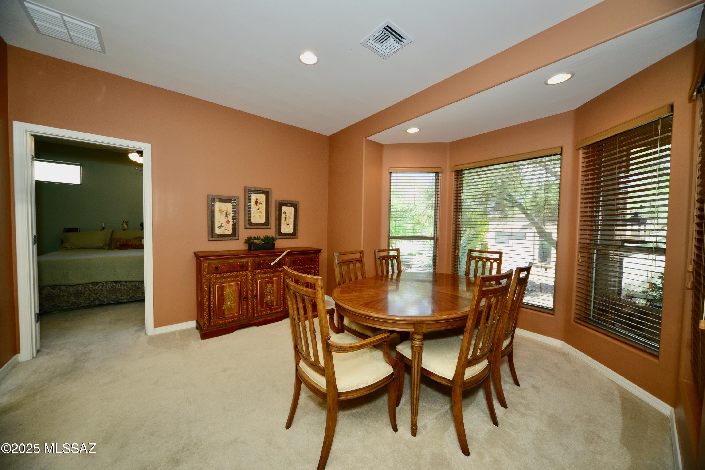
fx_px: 235
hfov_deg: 112.6
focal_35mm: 12
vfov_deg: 90.0
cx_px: 352
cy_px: 235
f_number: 7.1
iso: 800
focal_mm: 12
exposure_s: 1/60
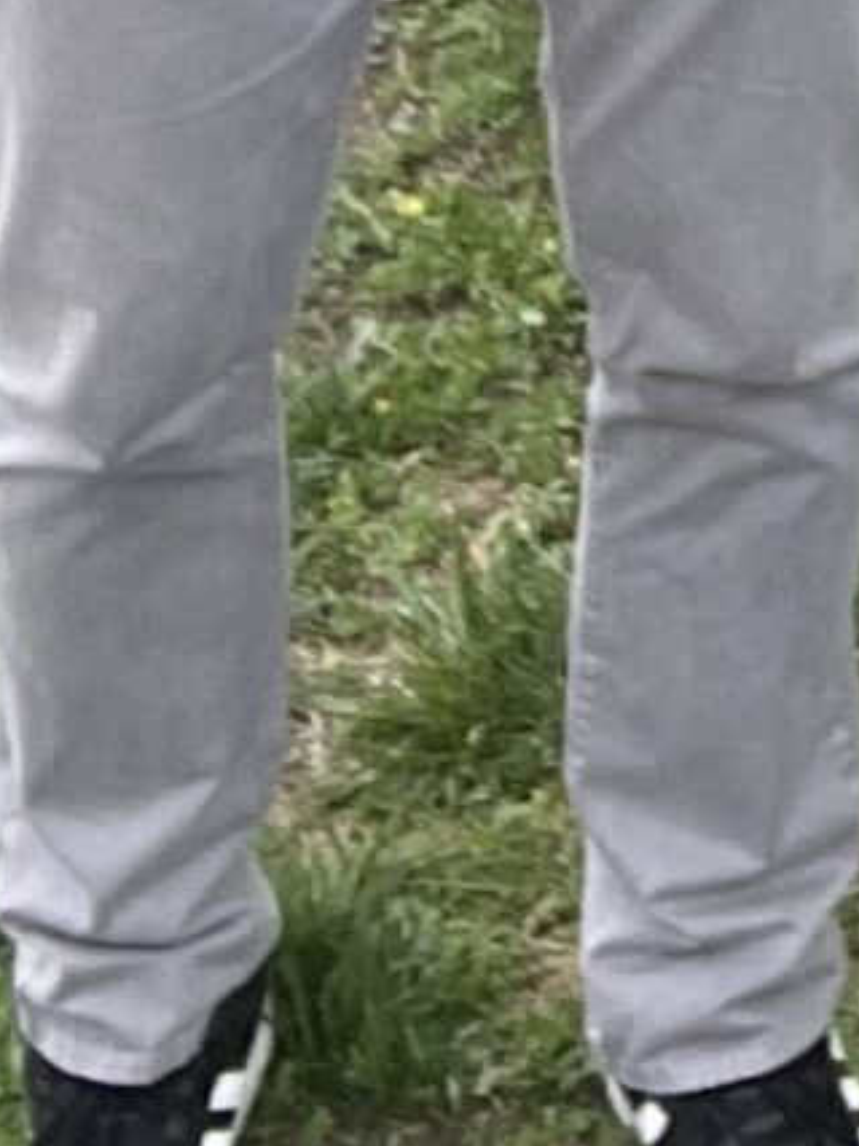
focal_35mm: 180
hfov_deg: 7.5
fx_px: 5959
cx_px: 2352
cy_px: -1814
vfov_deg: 9.5
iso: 25
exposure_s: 1/266
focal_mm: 2.71
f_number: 2.2
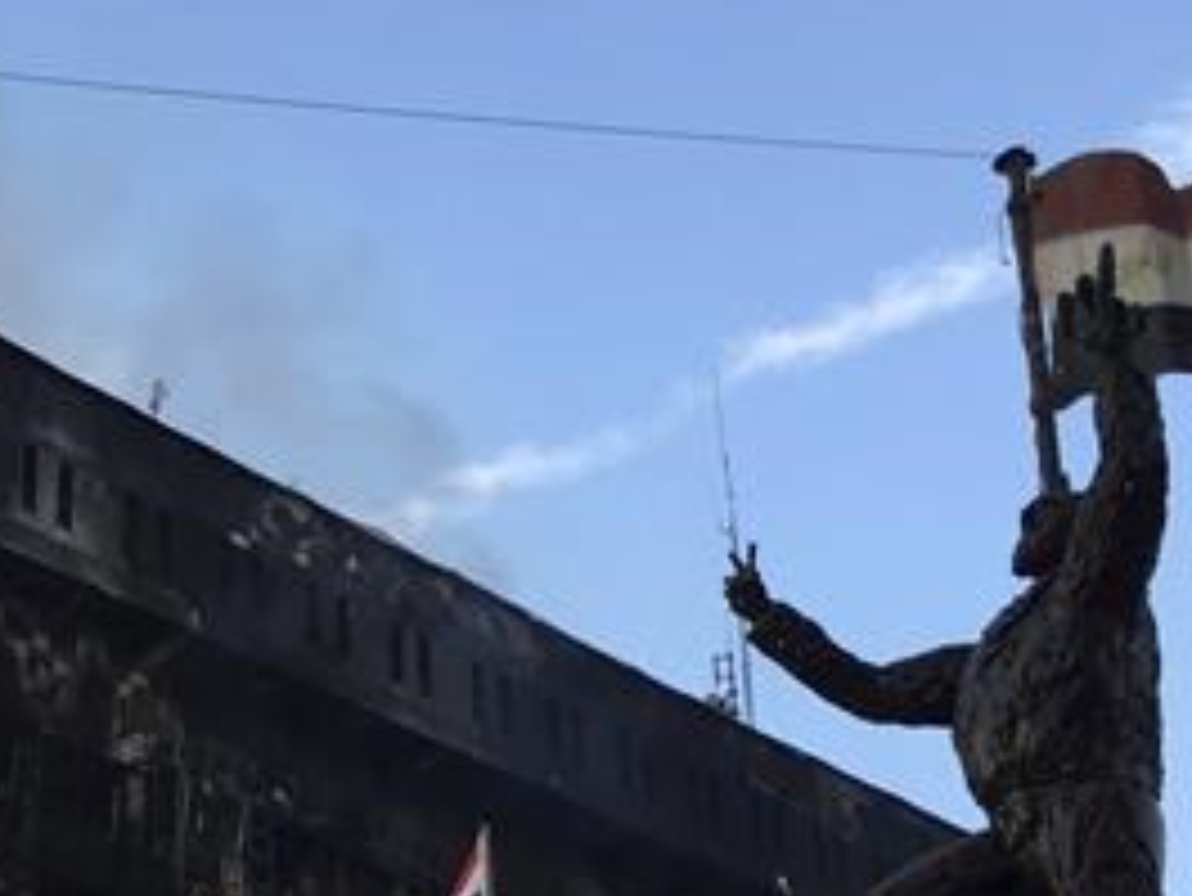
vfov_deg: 20.7
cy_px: 608
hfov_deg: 26.1
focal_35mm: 71
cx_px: 27
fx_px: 2446
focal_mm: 4.15
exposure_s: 1/131
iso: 25
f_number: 2.2
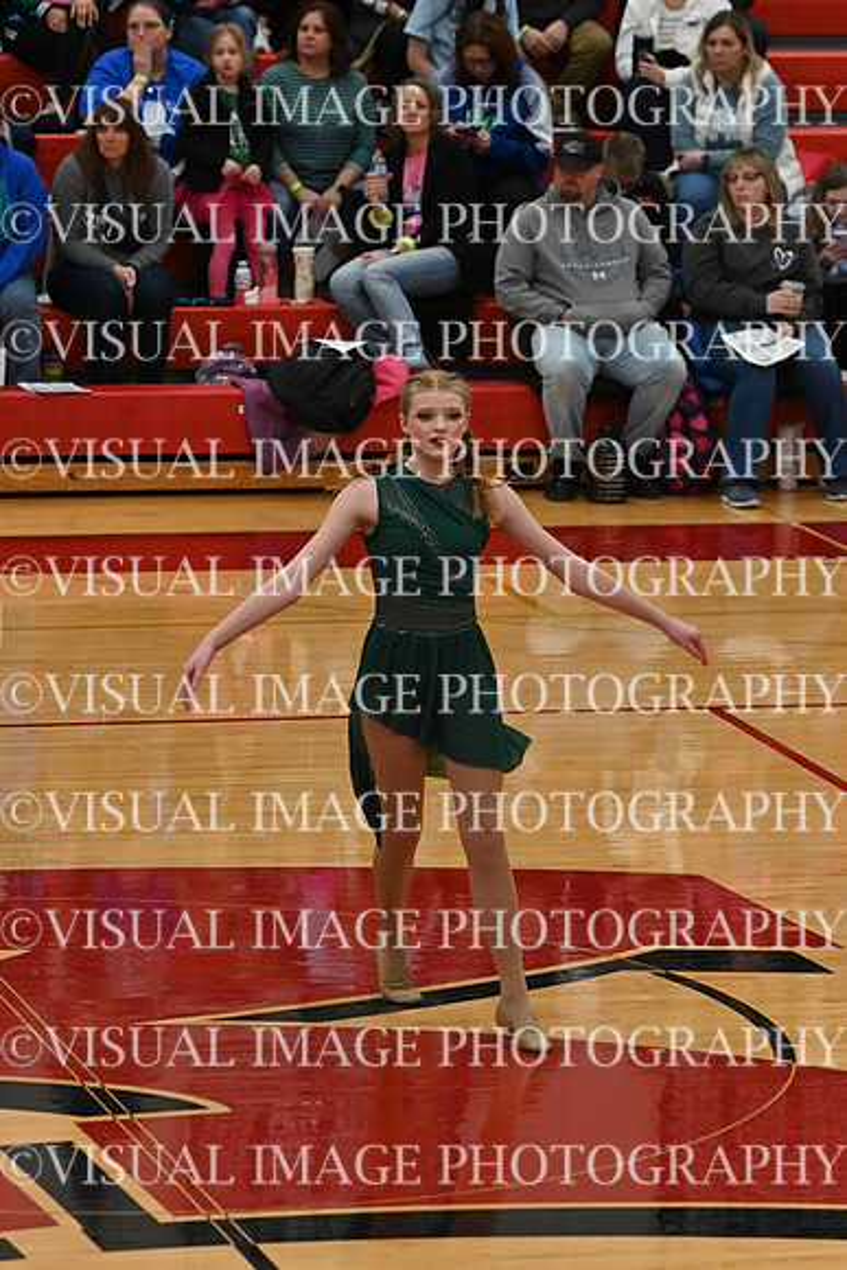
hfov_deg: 6.8
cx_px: 424
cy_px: 635
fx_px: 7124
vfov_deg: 10.2
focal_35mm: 202
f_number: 4
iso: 5000
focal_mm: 135
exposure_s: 1/400
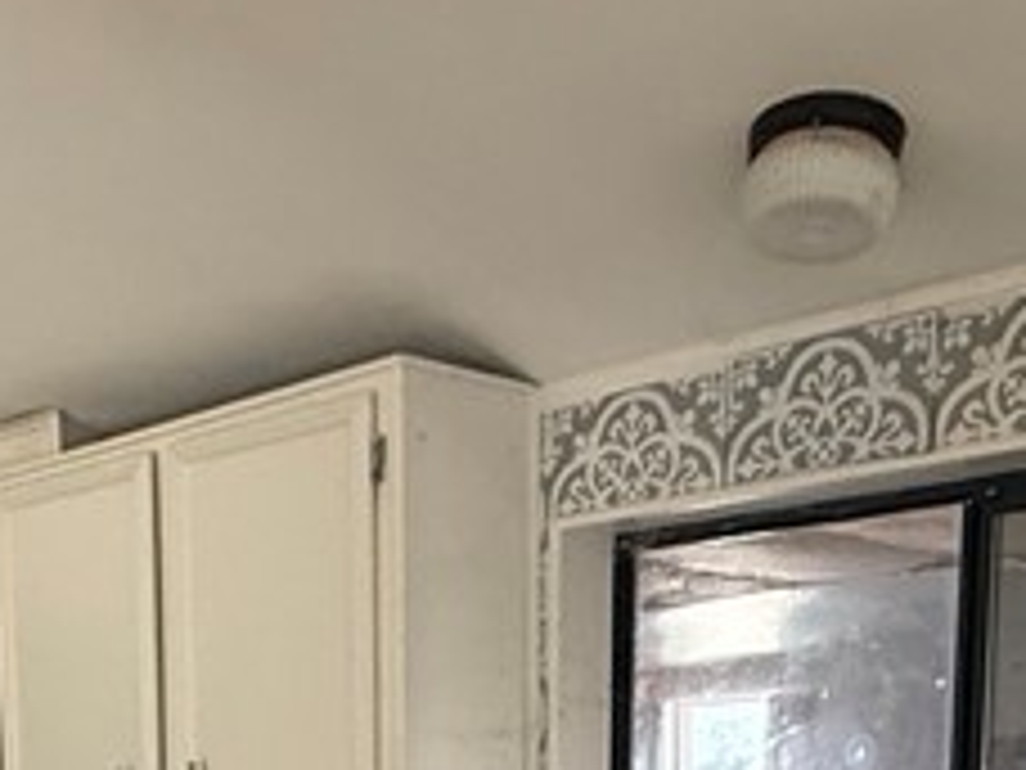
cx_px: 176
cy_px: 1130
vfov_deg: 20.3
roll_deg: +0.5
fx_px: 1867
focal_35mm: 63
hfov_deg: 29.9
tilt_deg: -8.0
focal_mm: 2.22
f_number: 2.2
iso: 500
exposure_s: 1/60
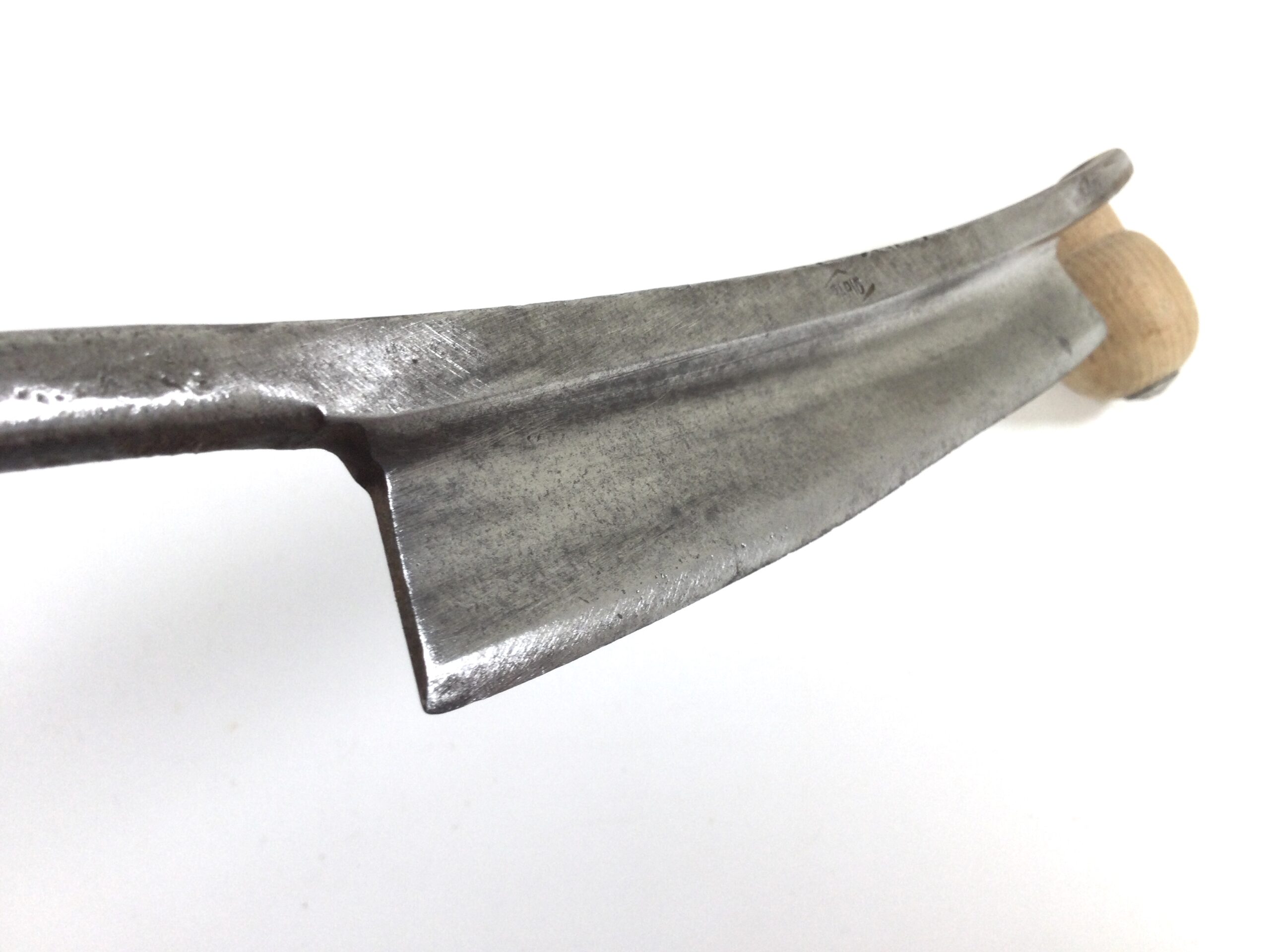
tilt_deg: -66.8
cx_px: 635
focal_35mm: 31
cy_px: 476
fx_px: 1137
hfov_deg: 58.4
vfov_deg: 45.4
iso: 32
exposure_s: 1/100
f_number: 2.4
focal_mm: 3.3
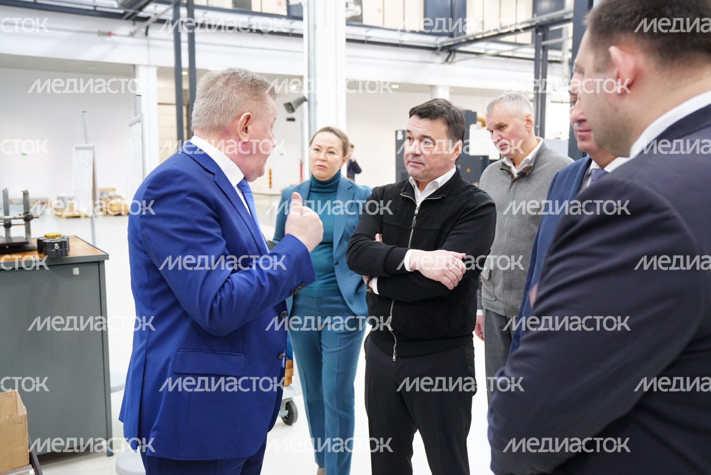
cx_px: 356
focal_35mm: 33
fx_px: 652
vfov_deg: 40.0
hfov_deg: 57.2
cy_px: 238
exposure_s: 1/80
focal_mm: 33
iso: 3200
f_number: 4
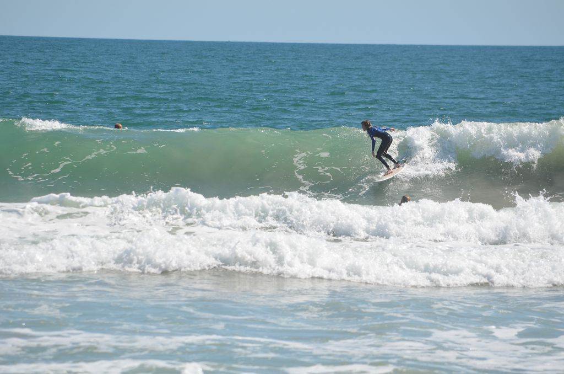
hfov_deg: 4.6
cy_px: 187
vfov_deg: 3.0
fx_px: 7035
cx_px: 282
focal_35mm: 450
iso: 200
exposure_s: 1/800
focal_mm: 300
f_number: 7.1
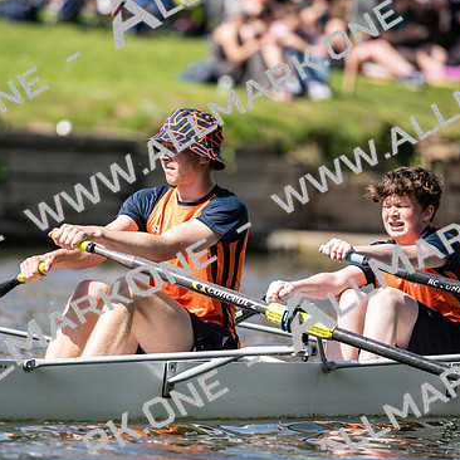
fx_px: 6074
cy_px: 234
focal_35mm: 404
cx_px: 180
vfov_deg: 4.3
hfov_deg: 4.3
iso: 500
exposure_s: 1/3200
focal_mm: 300
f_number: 4
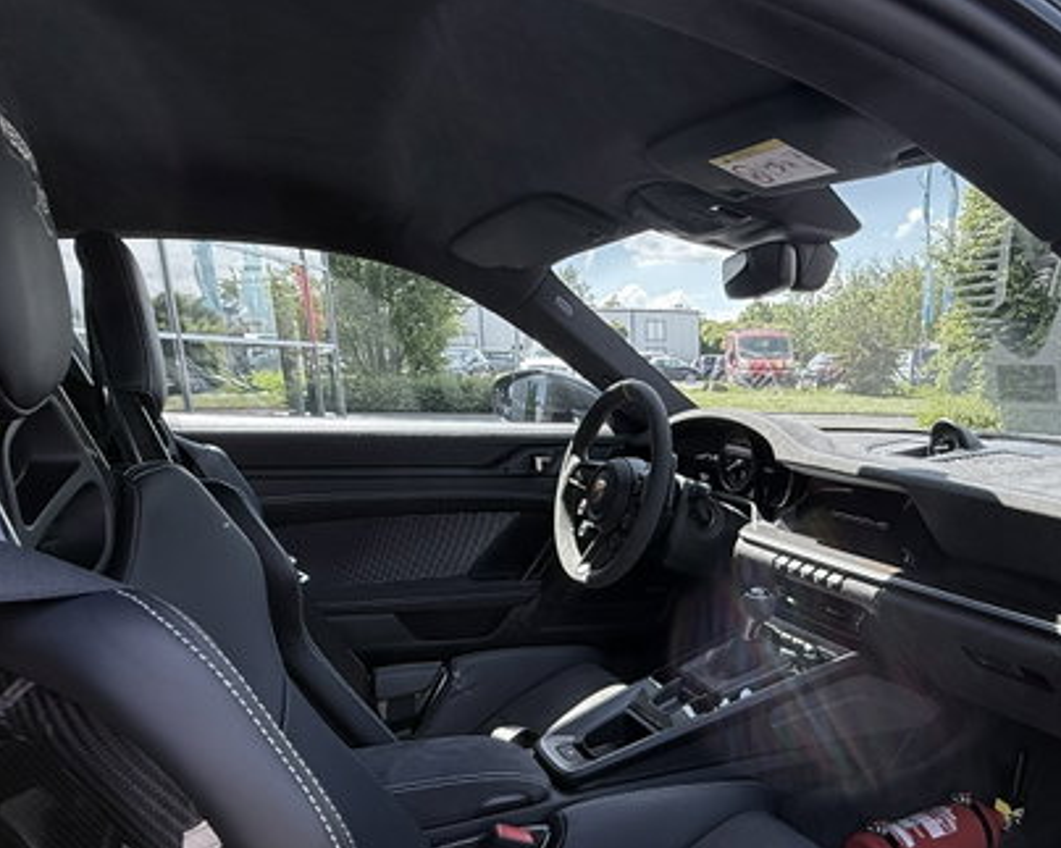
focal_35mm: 26
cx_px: 730
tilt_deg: -16.4
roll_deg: -0.6
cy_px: 601
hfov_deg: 63.9
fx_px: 816
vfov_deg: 53.2
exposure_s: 1/237
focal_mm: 2.22
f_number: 2.2
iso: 50
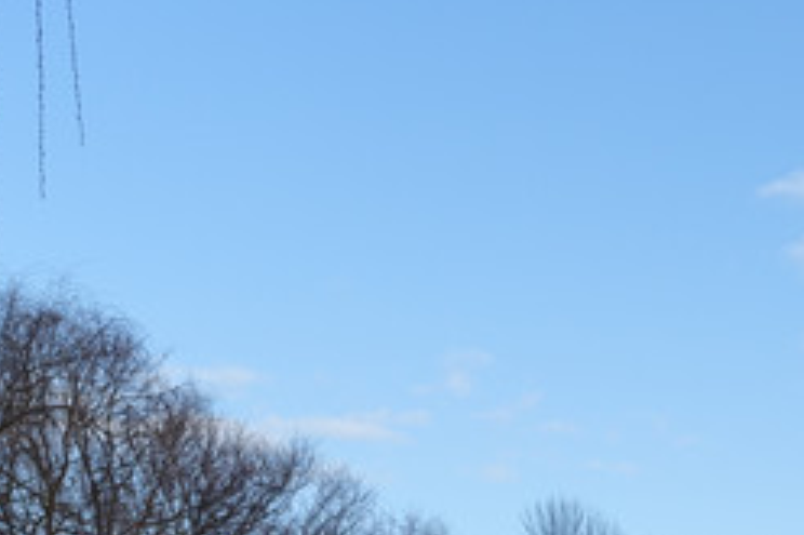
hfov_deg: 14.9
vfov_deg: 9.9
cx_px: 652
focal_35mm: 137
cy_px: 553
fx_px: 3058
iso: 125
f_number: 4
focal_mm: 19.48
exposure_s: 1/100
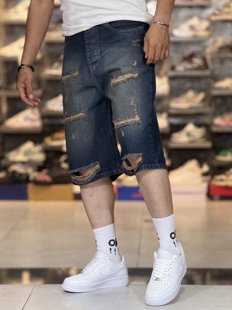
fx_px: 1072
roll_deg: -0.1
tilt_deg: -4.4
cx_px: 116
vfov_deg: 16.4
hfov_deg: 12.3
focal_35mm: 120
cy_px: 155
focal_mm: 15.66
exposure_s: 1/100
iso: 200
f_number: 2.8
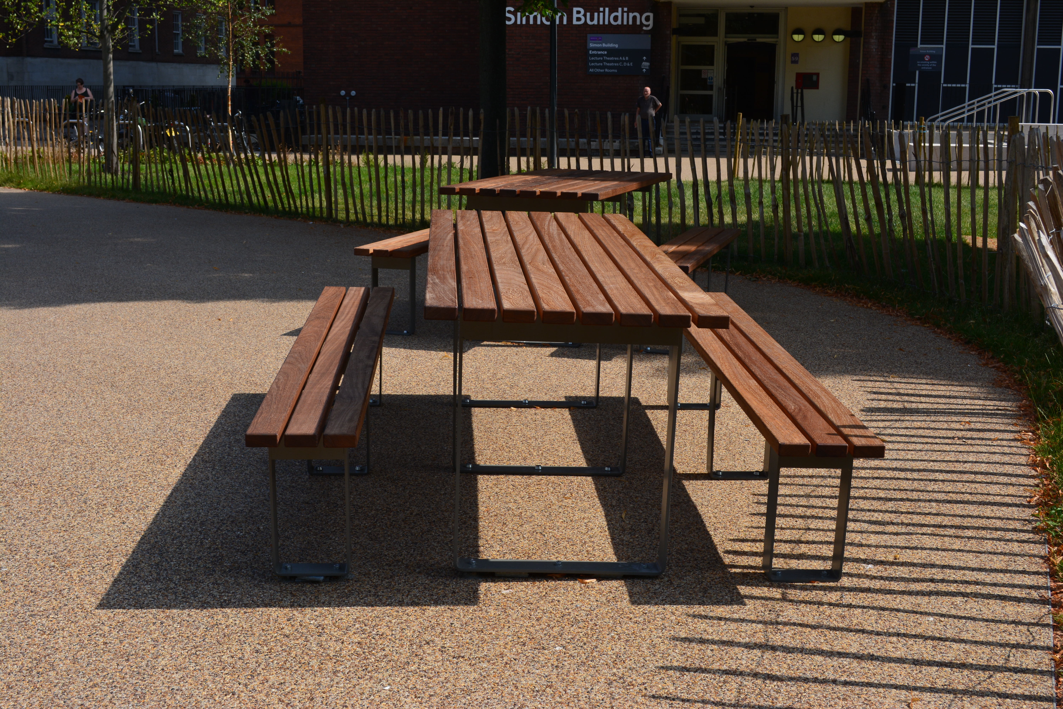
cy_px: 354
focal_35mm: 48
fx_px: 1417
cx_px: 532
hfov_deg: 41.1
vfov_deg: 28.1
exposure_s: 1/250
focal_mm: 32
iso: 200
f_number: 10
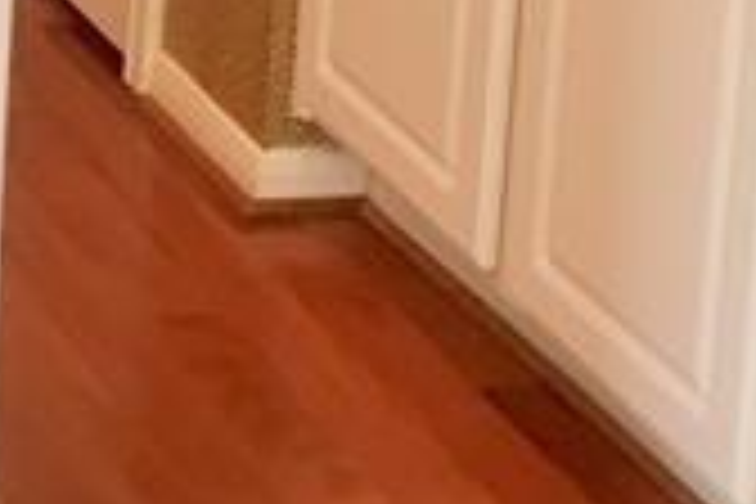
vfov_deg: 7.0
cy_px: -742
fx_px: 3864
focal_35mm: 184
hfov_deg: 10.3
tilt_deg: -10.1
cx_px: -783
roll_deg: -1.6
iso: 64
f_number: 2.2
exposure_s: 1/30
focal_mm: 4.15
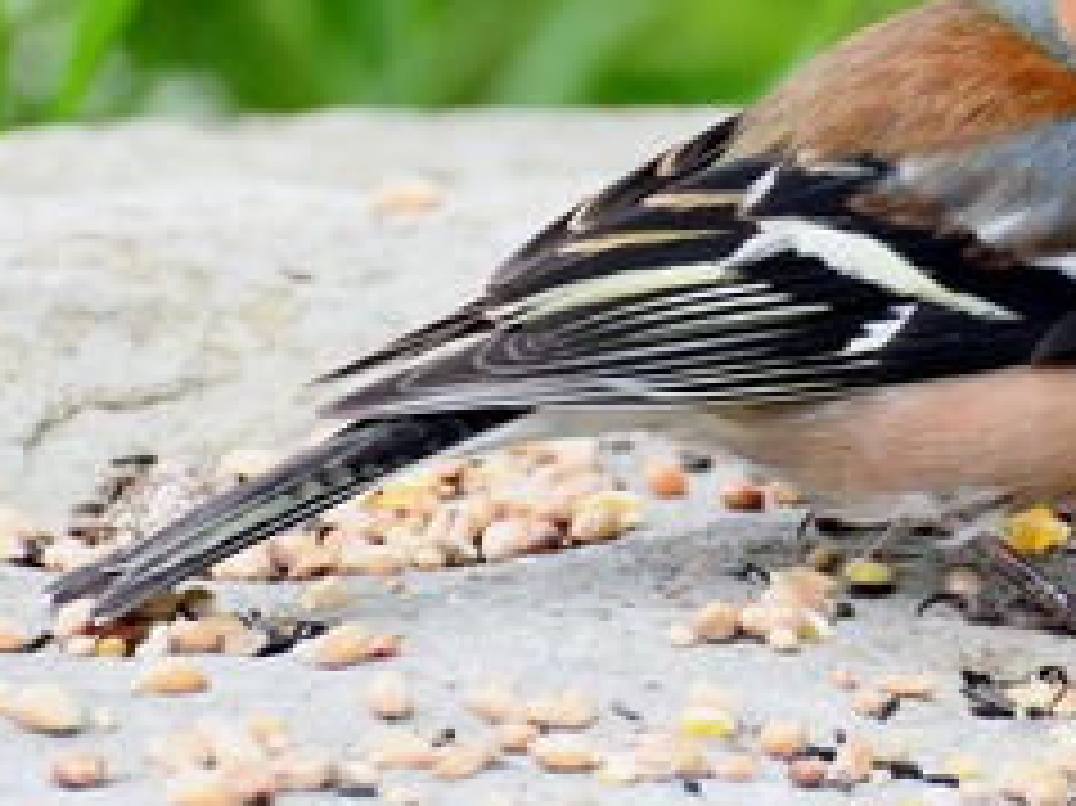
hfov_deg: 2.0
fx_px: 31503
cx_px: 1067
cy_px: 142
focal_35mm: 1014
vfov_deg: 1.5
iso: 800
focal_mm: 300
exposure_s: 1/200
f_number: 9
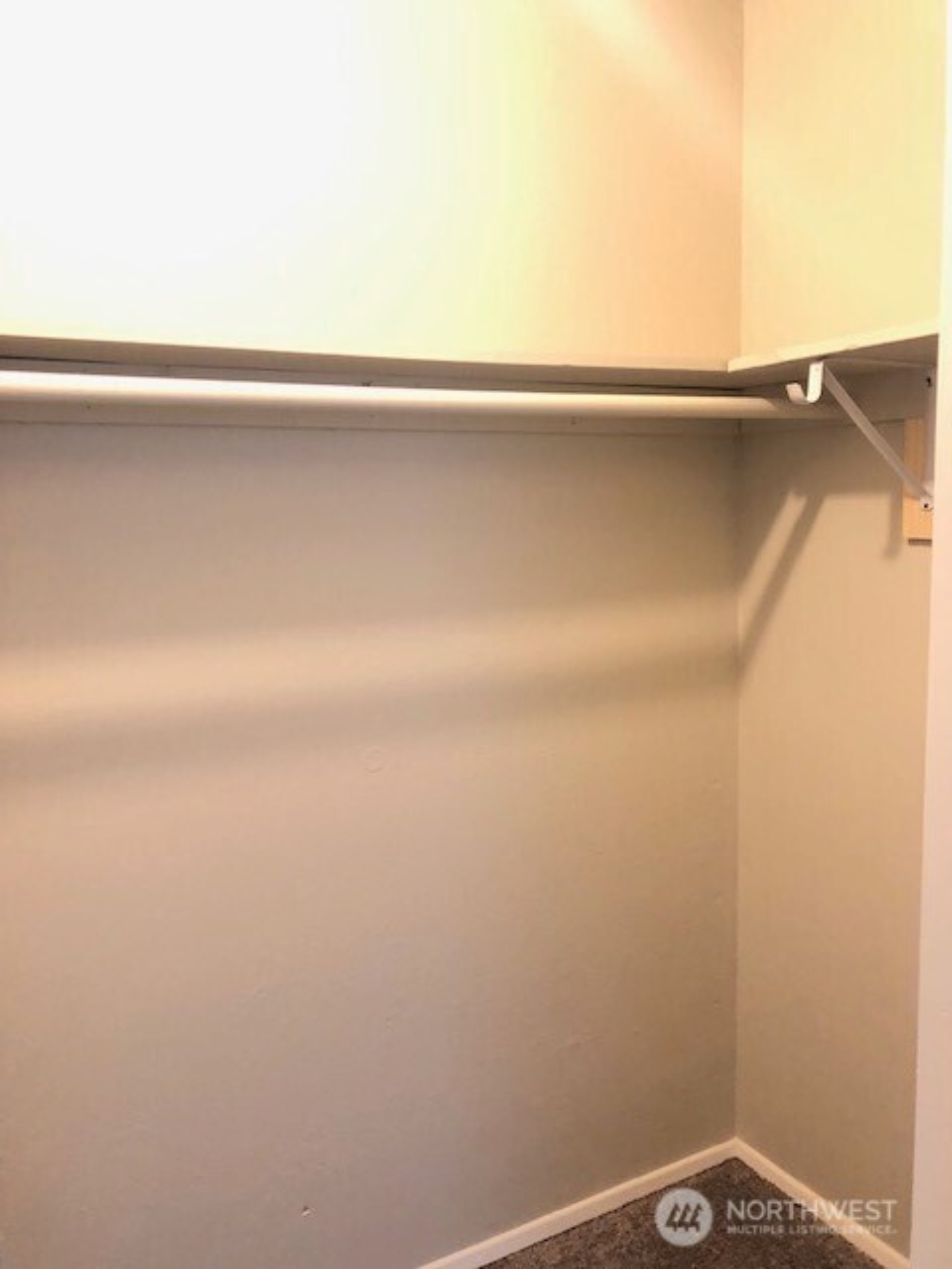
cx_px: 476
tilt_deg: -7.6
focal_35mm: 28
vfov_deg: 63.4
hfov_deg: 49.7
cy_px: 634
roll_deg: -0.9
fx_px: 1027
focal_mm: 4
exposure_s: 1/11
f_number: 1.8
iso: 100
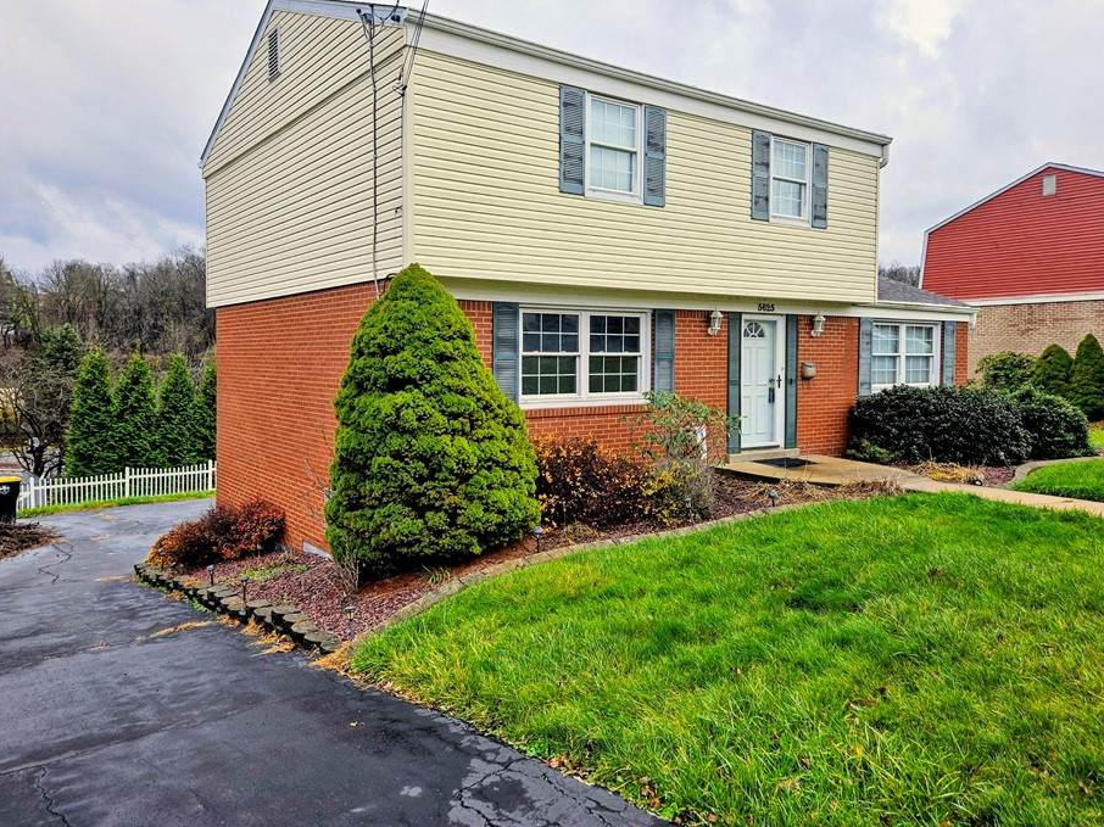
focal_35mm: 26
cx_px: 529
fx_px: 829
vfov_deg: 53.0
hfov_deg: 67.3
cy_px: 379
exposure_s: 1/289
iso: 25
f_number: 1.8
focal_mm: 5.4
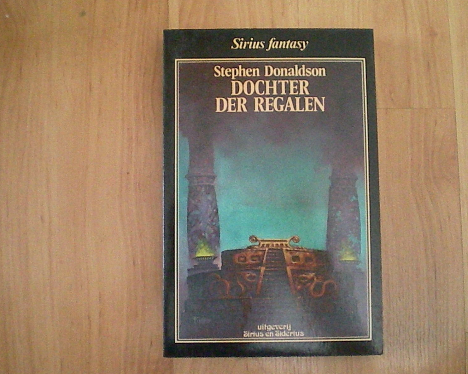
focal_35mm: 40
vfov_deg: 37.3
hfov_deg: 45.8
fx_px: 554
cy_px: 185
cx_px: 240
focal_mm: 6.3
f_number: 3.1
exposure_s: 1/100
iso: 1575
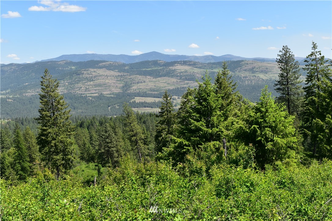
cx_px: 166
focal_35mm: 46
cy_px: 110
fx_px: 429
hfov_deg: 42.3
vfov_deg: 28.9
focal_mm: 31
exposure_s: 1/500
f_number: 11
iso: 400
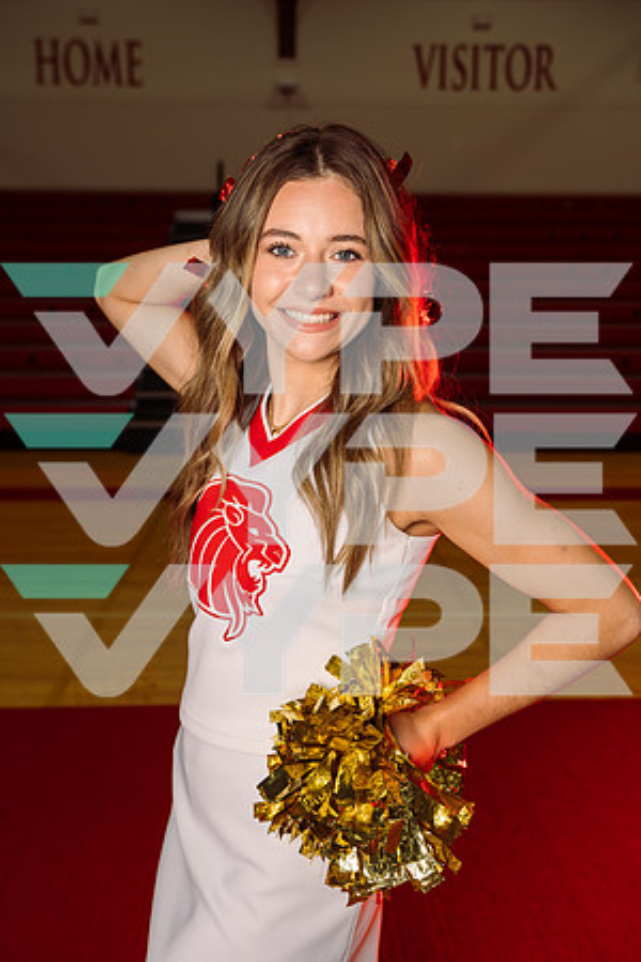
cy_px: 481
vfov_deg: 45.4
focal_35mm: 43
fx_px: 1148
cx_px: 320
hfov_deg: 31.2
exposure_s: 1/250
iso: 250
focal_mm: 43
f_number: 5
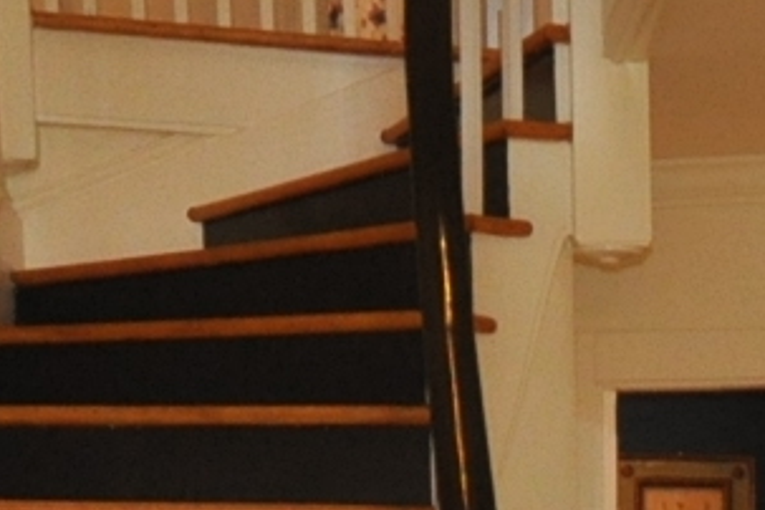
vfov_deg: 12.0
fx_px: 2252
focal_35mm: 106
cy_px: 881
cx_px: 891
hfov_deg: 18.4
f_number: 3.5
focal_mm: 10
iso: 800
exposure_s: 1/80
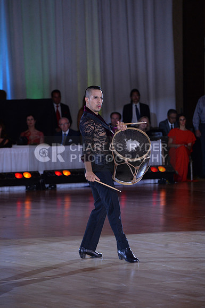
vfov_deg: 10.3
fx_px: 1713
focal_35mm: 200
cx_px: 102
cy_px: 154
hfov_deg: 6.8
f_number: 5.6
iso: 2000
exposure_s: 1/250
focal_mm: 200
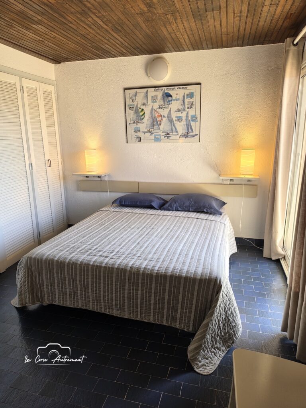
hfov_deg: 58.9
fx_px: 271
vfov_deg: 73.9
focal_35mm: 23
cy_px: 204
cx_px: 153
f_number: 1.4
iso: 25
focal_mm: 6.5
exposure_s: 1/100
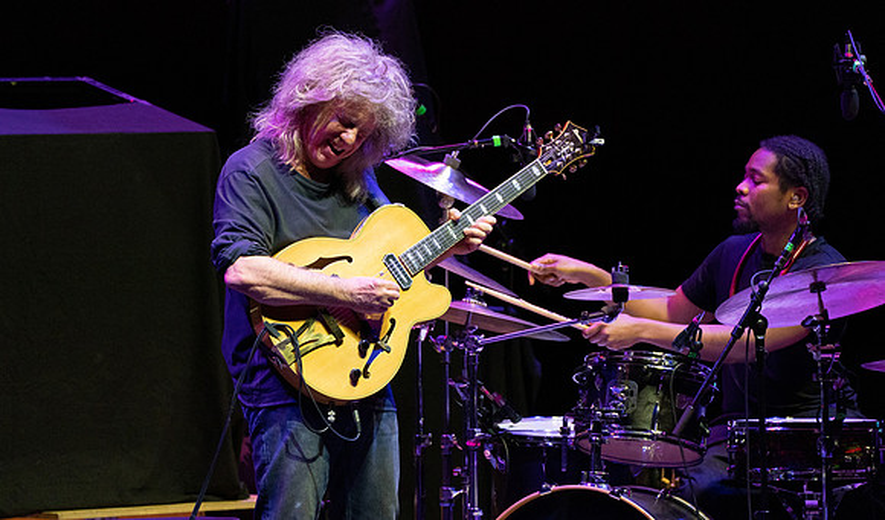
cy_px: 225
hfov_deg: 5.2
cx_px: 442
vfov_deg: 3.0
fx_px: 9833
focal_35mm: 414
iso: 3200
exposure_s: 1/320
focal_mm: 400
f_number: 7.1
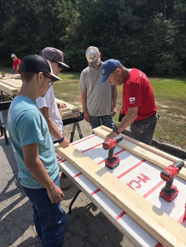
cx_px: 93
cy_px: 124
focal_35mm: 23
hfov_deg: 58.9
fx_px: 165
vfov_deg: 73.9
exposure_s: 1/711
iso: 12
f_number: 1.7
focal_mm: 6.3
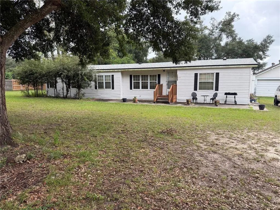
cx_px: 140
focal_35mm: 24
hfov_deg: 71.6
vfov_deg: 56.8
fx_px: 194
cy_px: 105
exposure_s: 1/878
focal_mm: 6.76
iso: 100
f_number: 1.78
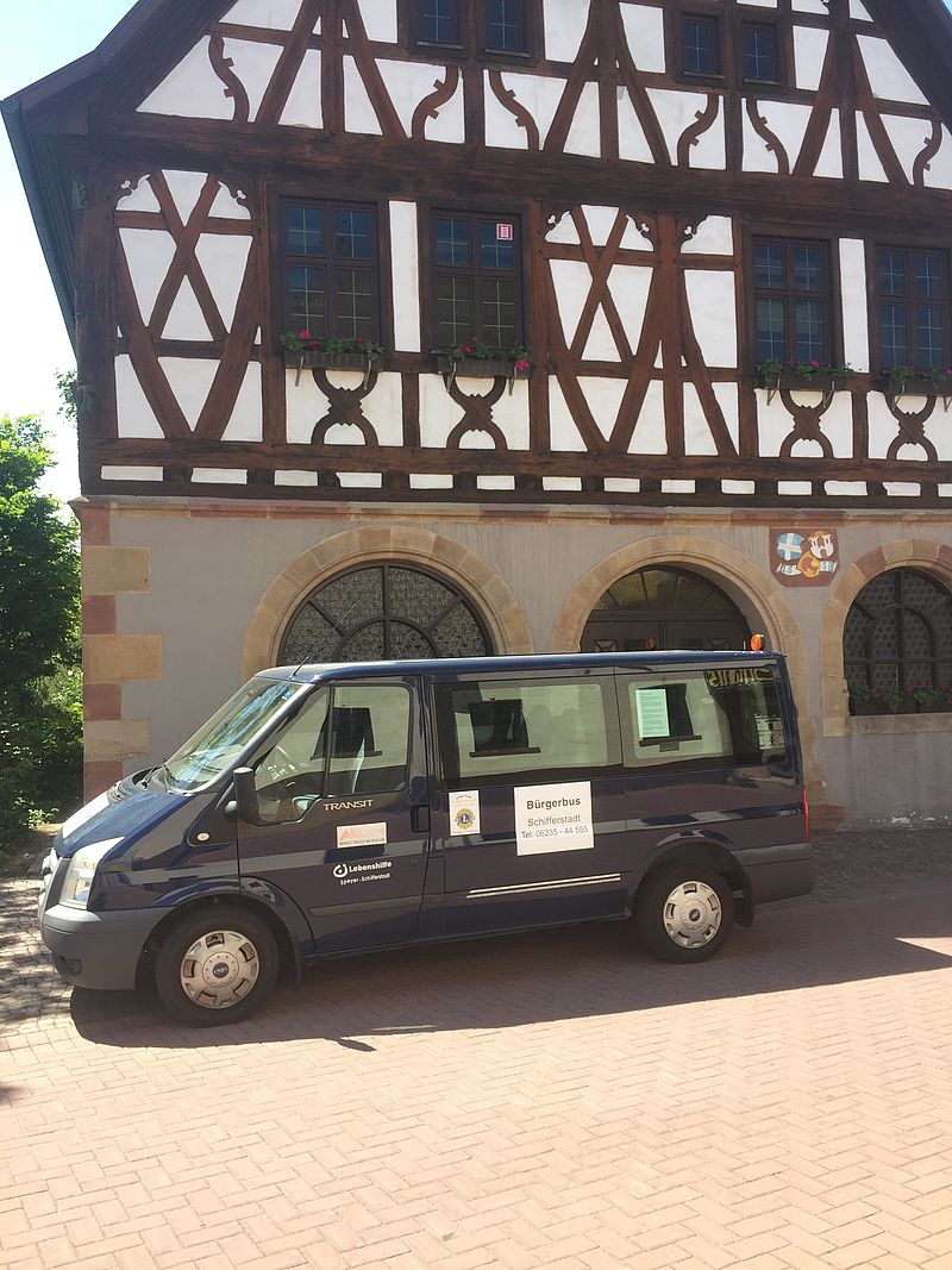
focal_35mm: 29
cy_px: 635
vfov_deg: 61.7
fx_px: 1064
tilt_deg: +2.2
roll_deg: +2.1
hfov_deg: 48.2
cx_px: 476
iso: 32
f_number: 2.2
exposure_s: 1/449
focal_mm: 4.15
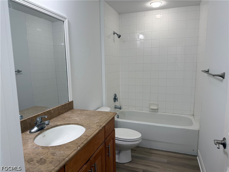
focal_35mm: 24
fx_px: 159
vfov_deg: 56.8
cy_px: 86
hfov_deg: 71.6
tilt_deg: -7.8
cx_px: 114
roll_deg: +0.8
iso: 80
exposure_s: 1/120
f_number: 1.78
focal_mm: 6.76
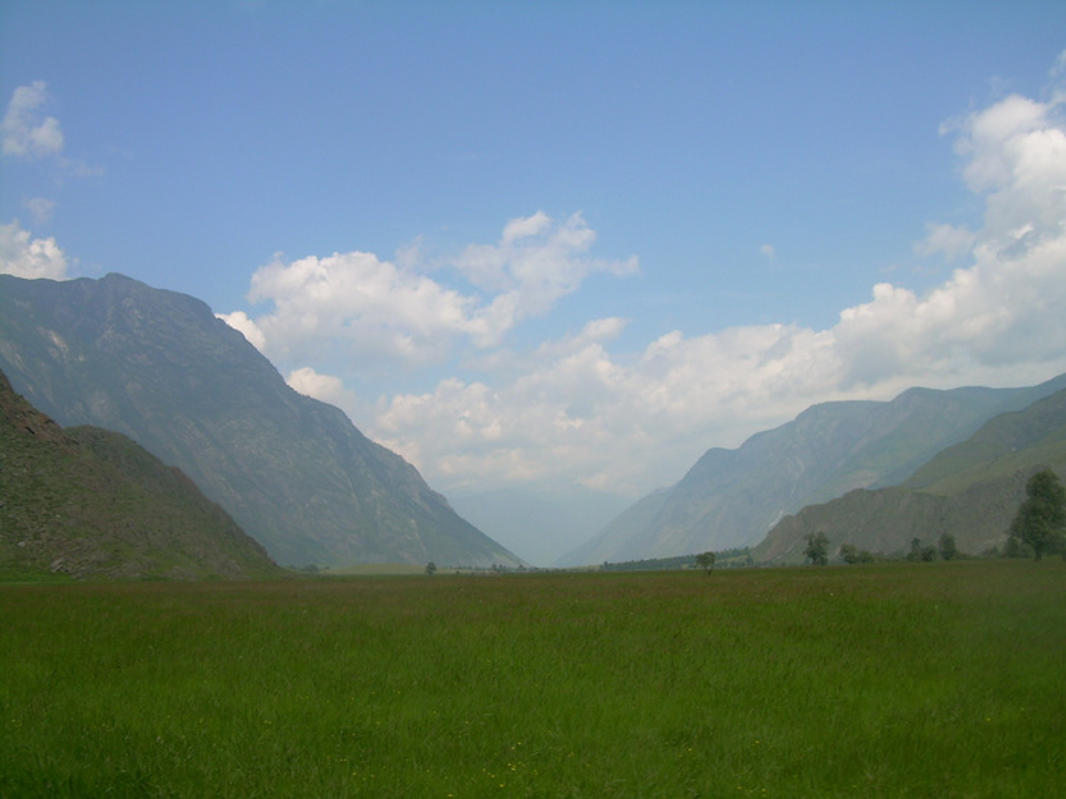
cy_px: 400
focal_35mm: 38
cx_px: 533
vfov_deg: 37.7
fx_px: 1170
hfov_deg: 49.0
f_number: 4.6
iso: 50
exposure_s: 1/420
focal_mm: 6.3
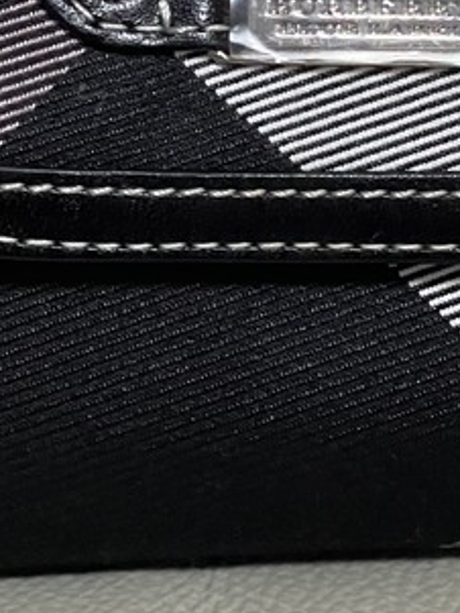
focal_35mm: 204
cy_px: -94
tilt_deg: -29.7
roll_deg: +1.6
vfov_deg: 9.6
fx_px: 3612
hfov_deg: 7.3
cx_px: 389
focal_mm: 7.5
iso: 640
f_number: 2.2
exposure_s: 1/60
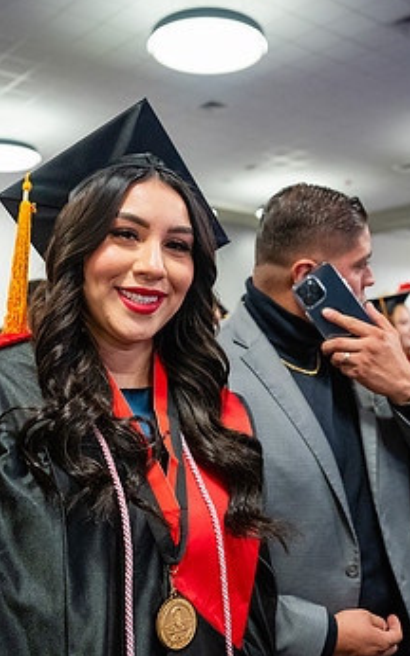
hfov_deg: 31.2
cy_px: 355
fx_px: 734
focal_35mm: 41
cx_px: 182
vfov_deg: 48.2
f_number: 2.8
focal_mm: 24
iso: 2500
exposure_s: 1/160
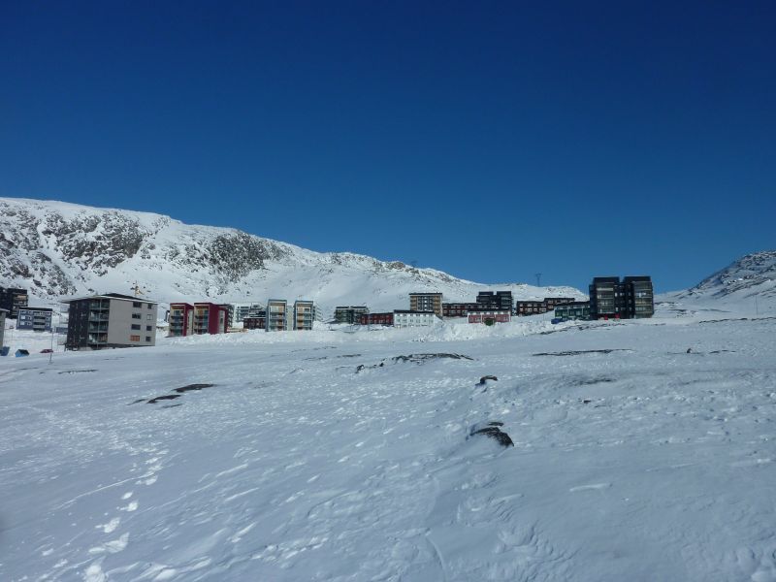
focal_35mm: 25
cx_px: 388
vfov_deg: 54.9
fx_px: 560
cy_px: 291
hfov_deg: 69.4
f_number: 6.3
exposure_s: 1/1000
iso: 80
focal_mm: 4.1
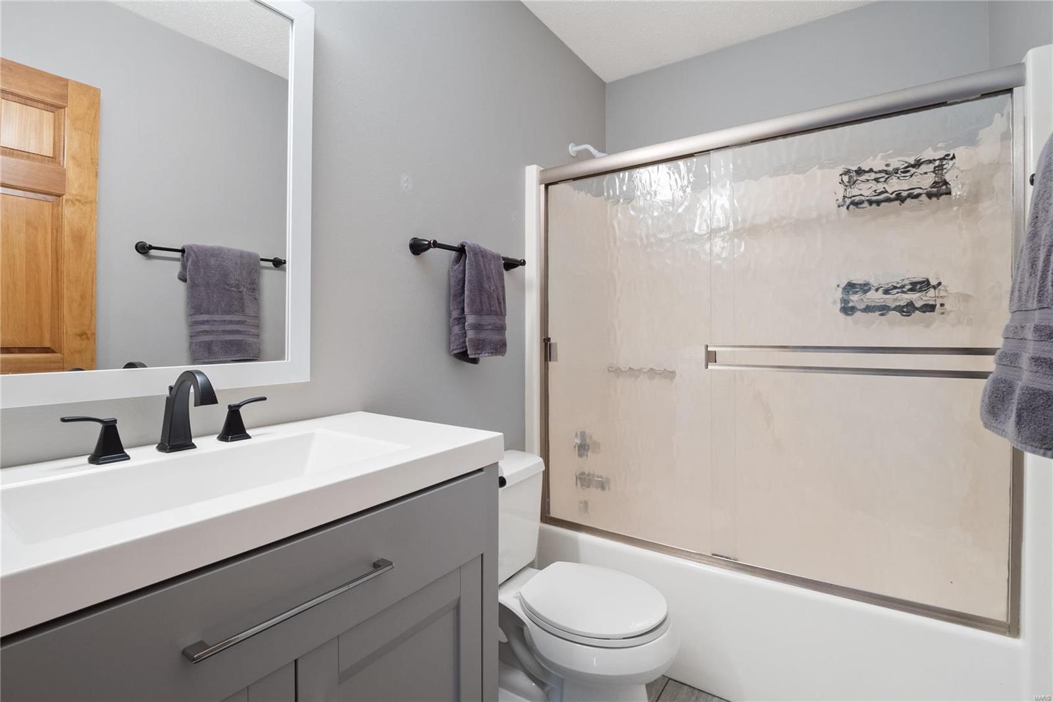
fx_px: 468
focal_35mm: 16
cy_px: 351
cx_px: 526
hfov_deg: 96.7
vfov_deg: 73.7
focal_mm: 8
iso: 400
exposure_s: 1/3
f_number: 7.1
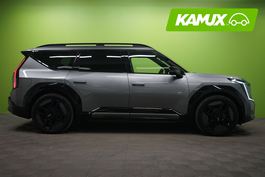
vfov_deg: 35.9
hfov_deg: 51.9
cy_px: 88
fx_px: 272
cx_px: 132
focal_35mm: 37
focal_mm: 37
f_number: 4
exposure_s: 1/160
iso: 2000
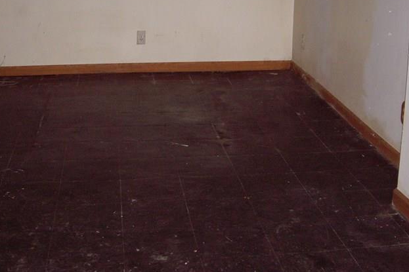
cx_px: 211
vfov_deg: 20.7
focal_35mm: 65
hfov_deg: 31.0
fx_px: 738
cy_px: 53
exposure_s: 1/40
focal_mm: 6.2
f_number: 2.7
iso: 200
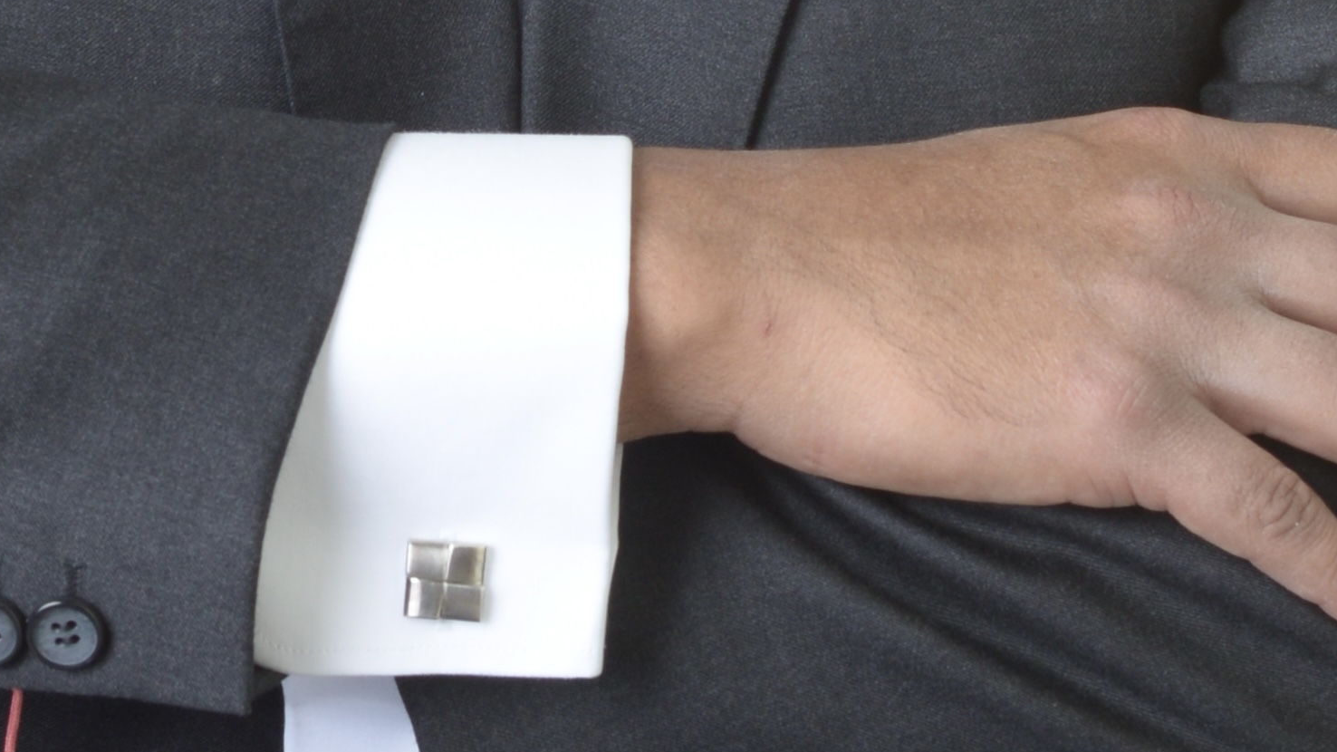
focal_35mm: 444
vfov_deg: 2.7
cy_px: 99
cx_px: 476
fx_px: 15740
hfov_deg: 4.9
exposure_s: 1/160
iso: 250
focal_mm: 85
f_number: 10
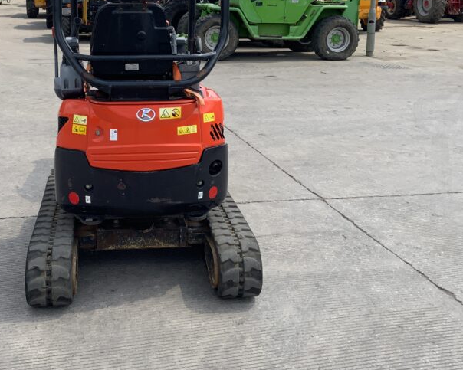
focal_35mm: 48
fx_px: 658
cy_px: 99
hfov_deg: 38.5
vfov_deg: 31.0
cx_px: 172
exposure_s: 1/1342
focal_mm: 3
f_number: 1.8
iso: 16
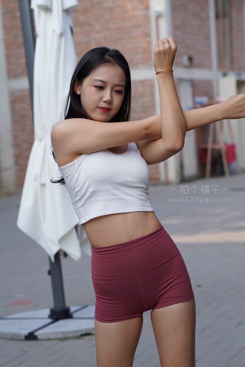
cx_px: 122
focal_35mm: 100
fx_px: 1021
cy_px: 184
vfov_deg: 20.4
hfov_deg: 13.7
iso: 320
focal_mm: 100
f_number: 5.6
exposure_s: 1/500
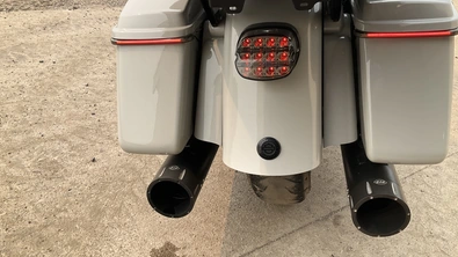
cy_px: 100
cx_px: 230
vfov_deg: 36.5
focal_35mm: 32
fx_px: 389
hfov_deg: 61.0
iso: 25
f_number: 1.8
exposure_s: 1/620
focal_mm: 3
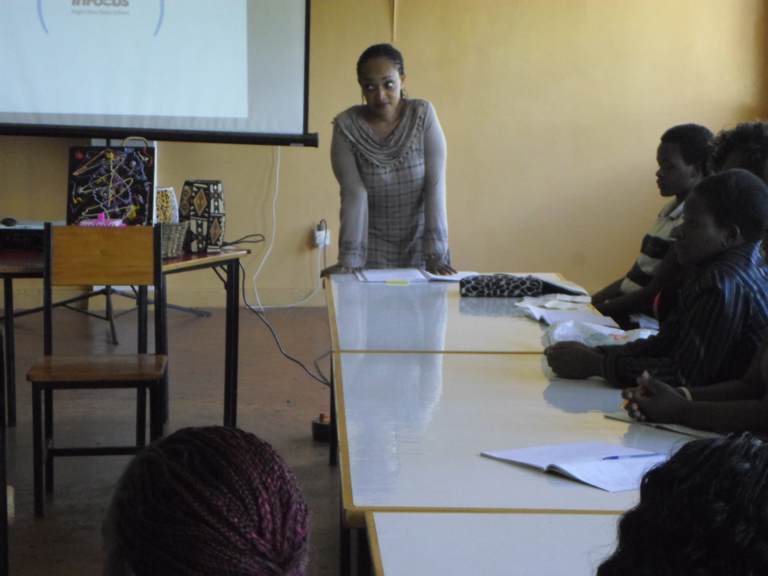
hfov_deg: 17.9
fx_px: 2440
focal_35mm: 110
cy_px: 288
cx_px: 384
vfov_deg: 13.5
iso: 400
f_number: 5.7
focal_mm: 19.8
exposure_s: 1/60
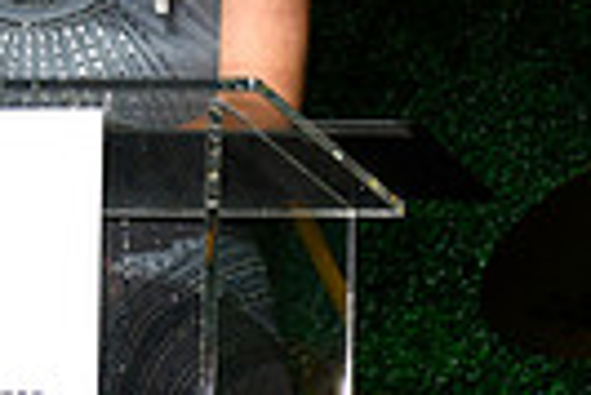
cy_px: -233
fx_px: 5012
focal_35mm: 305
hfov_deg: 6.7
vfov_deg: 4.5
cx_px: 36
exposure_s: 1/160
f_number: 5
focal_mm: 70
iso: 640
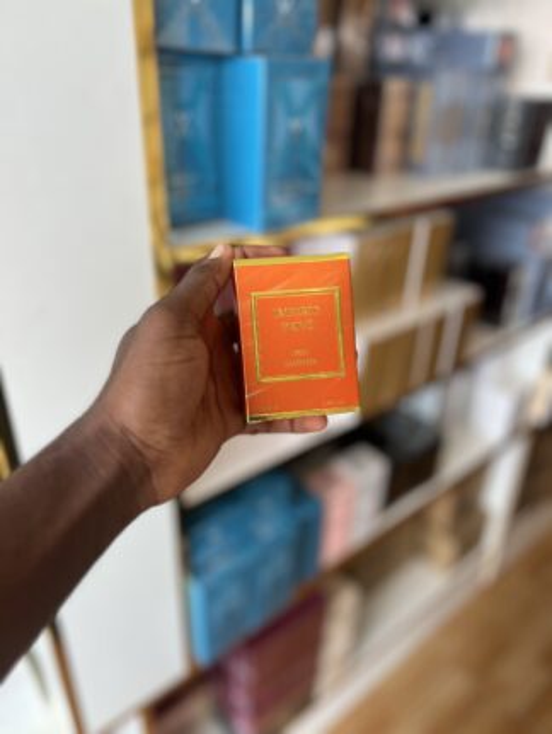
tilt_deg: -28.8
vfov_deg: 67.3
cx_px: 276
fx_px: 552
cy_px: 367
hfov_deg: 53.1
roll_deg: -1.2
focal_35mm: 26
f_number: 1.5
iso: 40
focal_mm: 5.7
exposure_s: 1/100
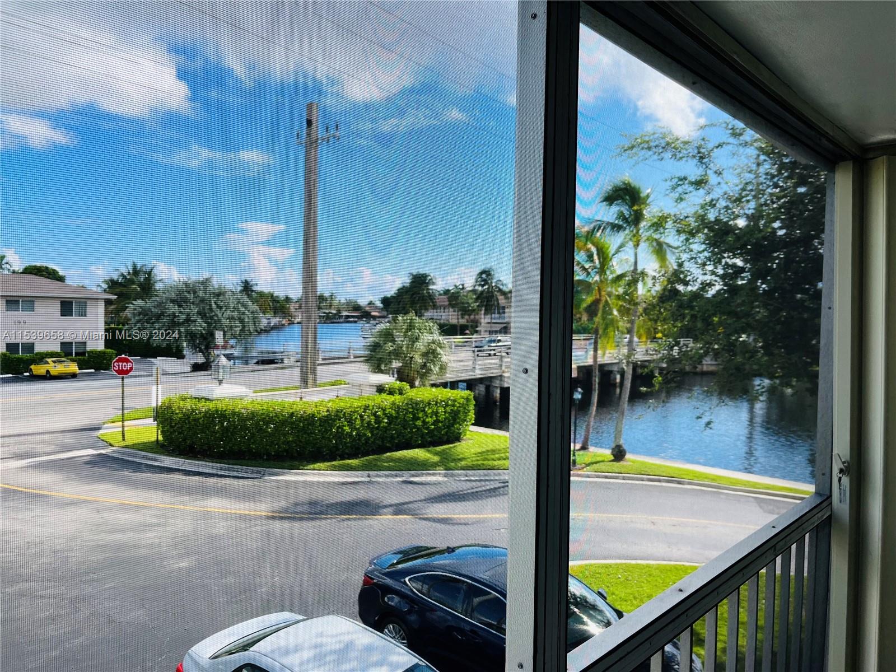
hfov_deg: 67.3
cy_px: 336
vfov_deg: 53.1
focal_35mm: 26
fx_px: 673
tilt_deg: -2.1
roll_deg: -0.6
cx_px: 448
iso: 50
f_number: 1.6
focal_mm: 5.1
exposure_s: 1/1957
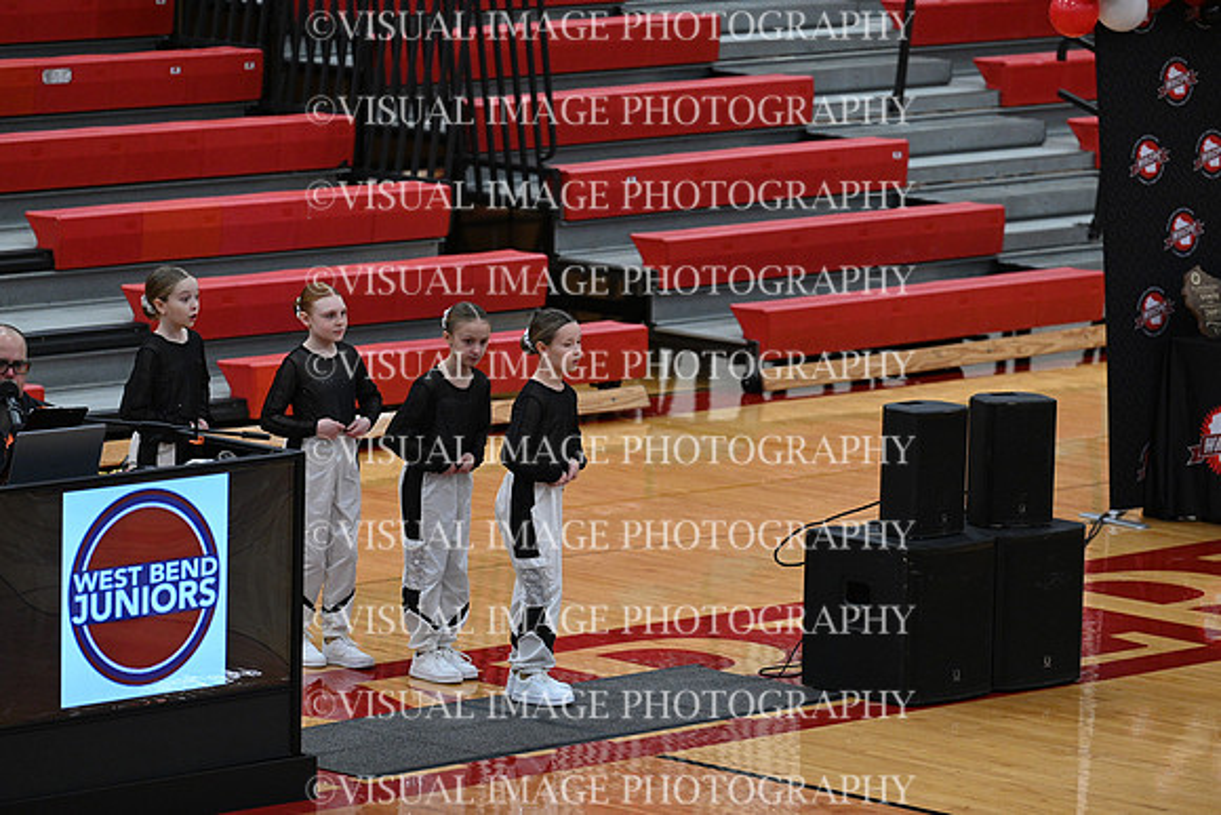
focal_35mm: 200
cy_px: 408
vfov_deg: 6.9
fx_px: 6785
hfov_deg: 10.3
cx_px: 610
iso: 4000
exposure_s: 1/320
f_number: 4
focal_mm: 200
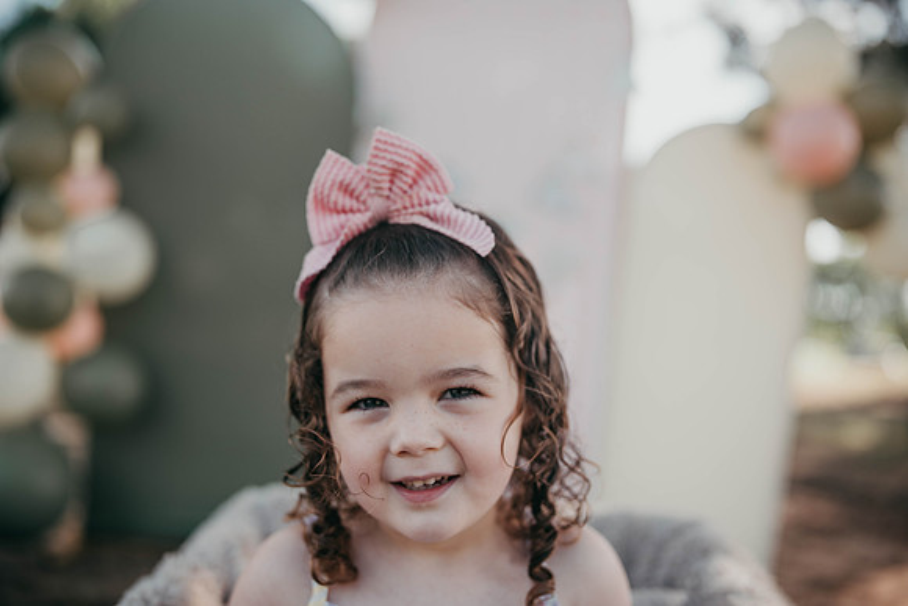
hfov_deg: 54.4
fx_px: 883
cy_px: 303
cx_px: 454
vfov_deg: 37.9
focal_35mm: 35
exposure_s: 1/1000
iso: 50
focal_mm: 35
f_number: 1.8
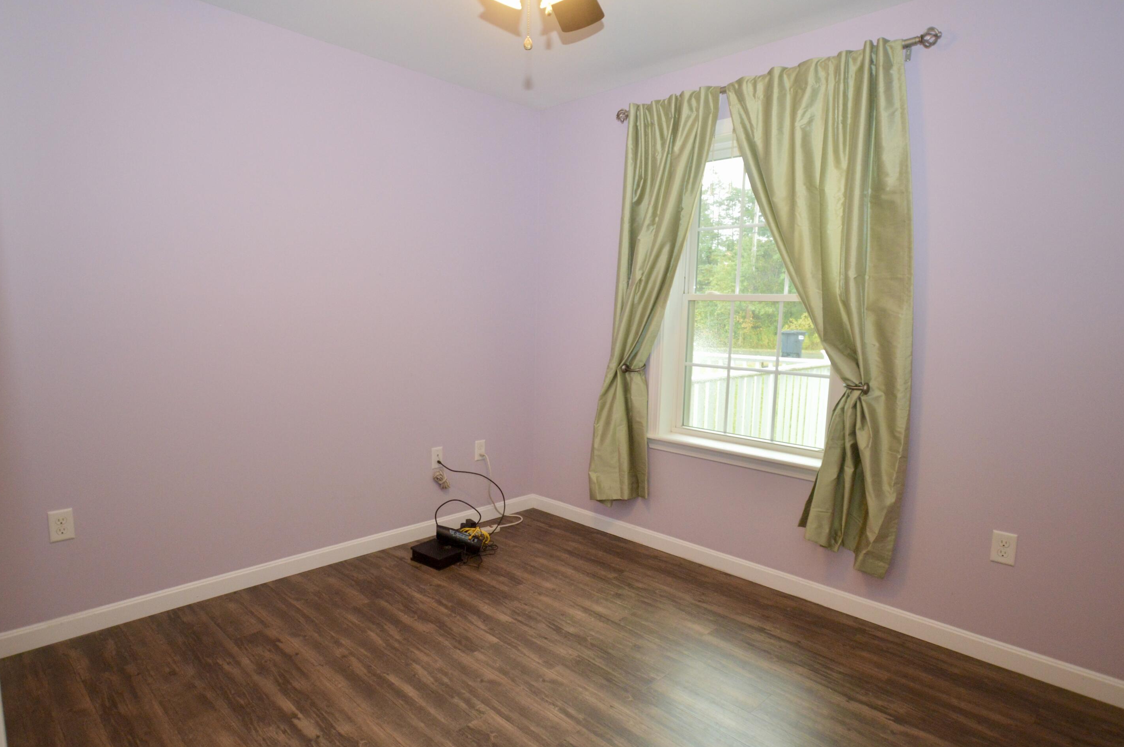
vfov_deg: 60.5
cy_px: 392
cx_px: 545
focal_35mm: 21
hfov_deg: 82.5
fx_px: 640
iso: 1400
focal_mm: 13
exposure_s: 1/60
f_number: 4.5
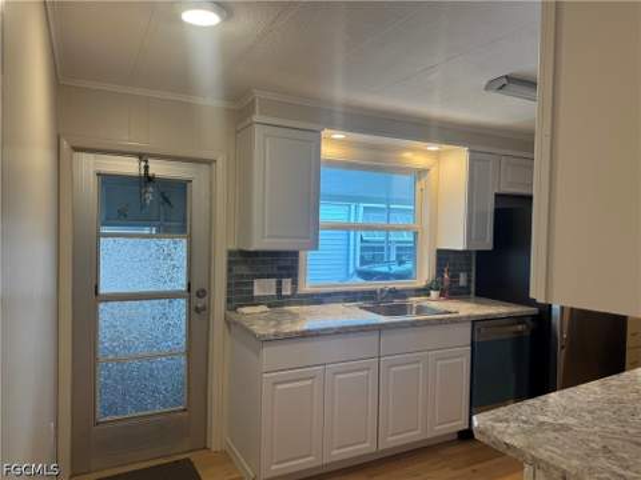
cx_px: 320
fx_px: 444
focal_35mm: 24
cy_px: 240
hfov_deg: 71.6
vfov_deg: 56.8
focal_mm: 6.76
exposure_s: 1/120
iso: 100
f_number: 1.78
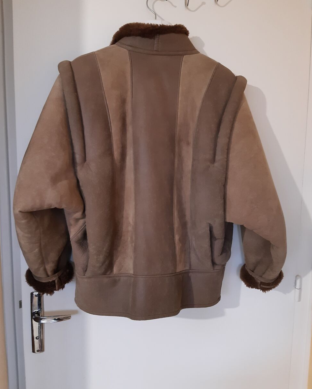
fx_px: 323
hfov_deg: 51.5
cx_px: 155
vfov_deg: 62.2
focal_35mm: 28
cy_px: 193
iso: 320
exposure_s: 1/25
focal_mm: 3.92
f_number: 1.7
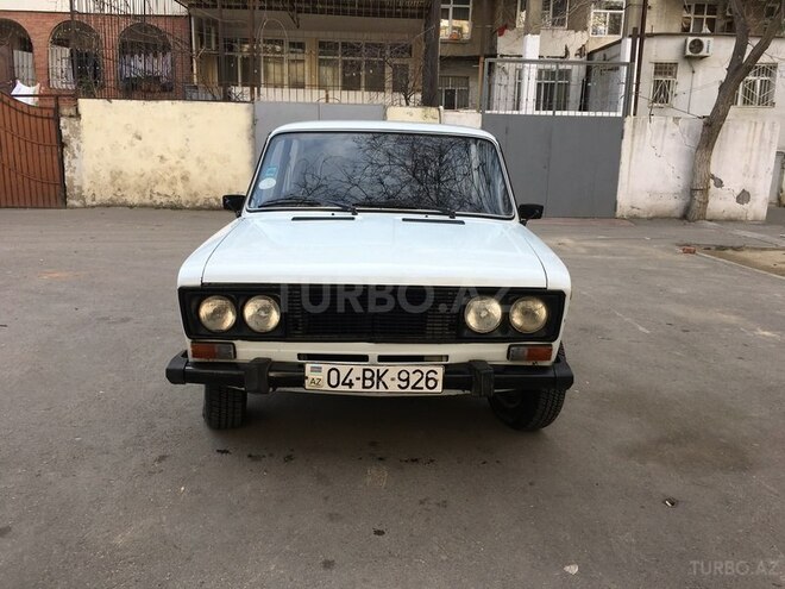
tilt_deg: -12.9
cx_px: 392
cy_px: 294
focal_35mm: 29
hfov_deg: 61.7
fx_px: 658
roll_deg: -1.7
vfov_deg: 48.2
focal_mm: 4.15
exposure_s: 1/430
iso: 25
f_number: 2.2
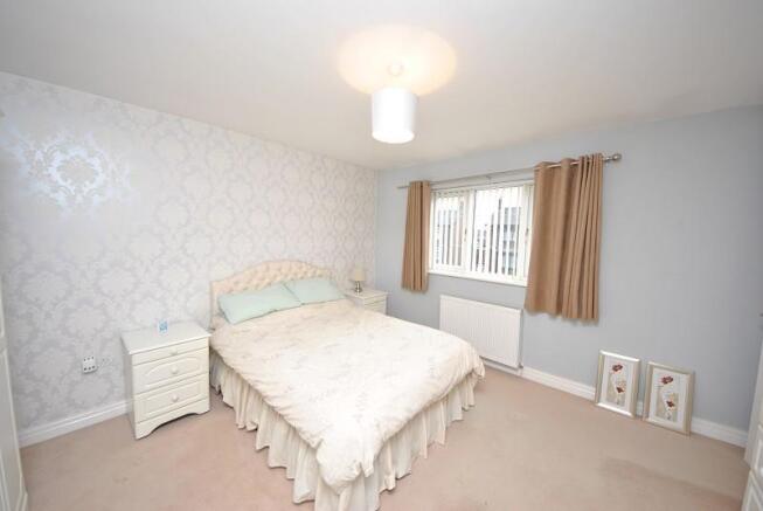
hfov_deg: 112.6
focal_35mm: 12
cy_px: 256
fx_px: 255
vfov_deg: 90.2
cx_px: 382
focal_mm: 8
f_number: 4.5
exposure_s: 1/60
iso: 200
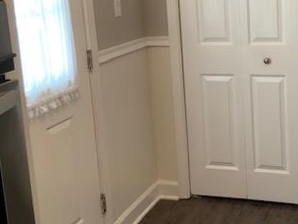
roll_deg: +2.2
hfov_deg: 31.0
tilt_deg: -10.6
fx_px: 525
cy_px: 60
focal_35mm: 61
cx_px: 232
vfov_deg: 23.8
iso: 125
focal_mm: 3
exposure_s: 1/60
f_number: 1.8
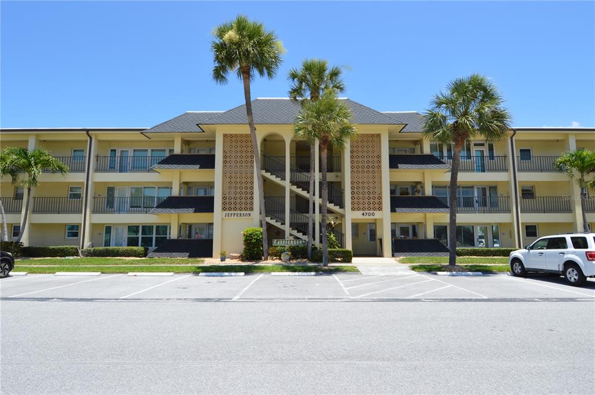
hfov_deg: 90.1
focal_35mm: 18
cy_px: 198
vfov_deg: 67.2
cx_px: 298
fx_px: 297
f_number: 7.1
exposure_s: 1/200
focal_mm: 12
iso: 100
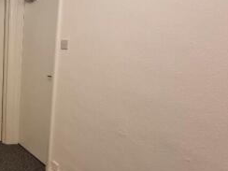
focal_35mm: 31
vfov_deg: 45.4
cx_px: -16
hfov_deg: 45.5
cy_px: 96
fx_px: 204
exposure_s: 1/50
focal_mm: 2.2
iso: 250
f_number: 2.2
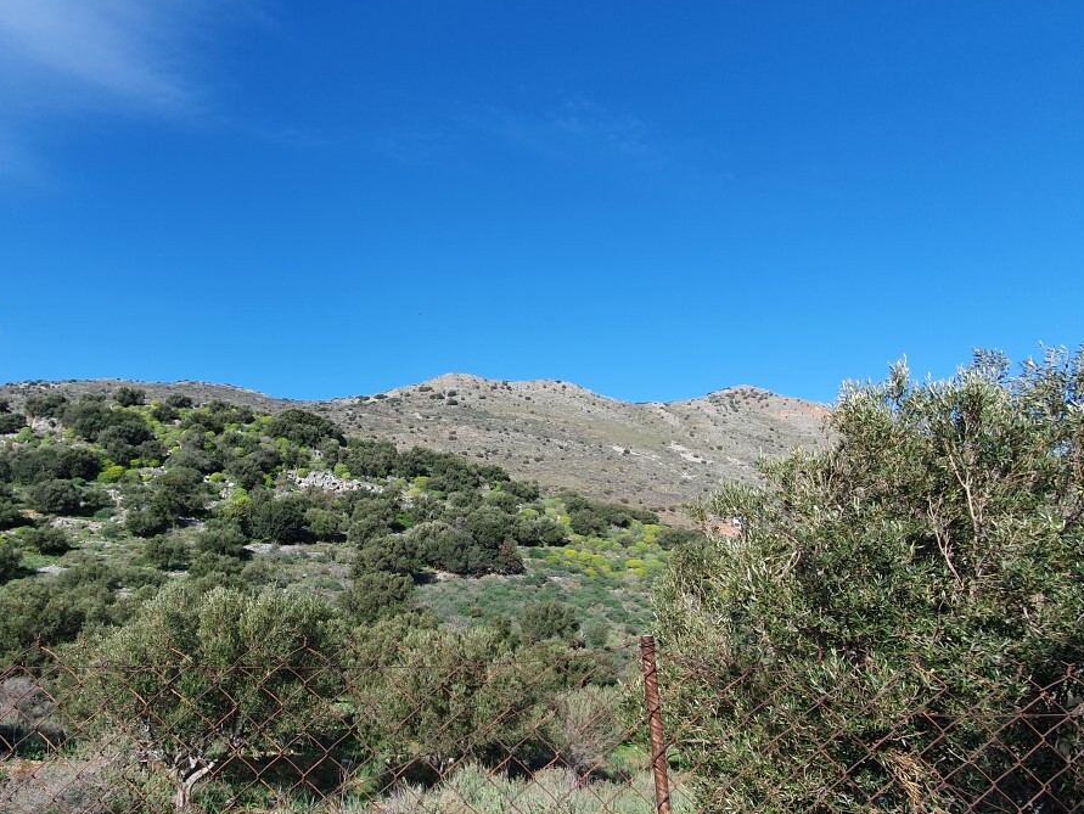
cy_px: 485
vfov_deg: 63.0
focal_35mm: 21
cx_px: 419
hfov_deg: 77.8
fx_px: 658
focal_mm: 1.8
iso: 50
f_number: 2.2
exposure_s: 1/820
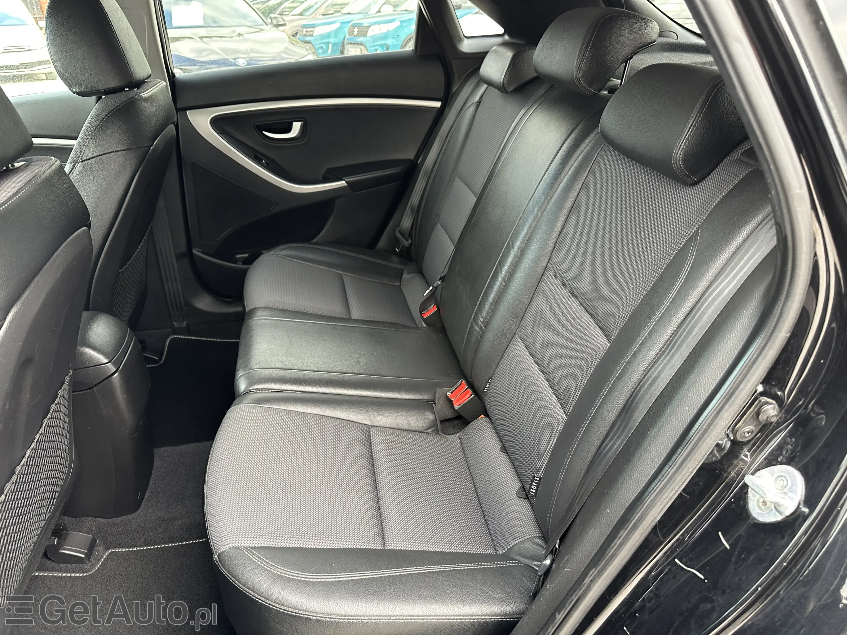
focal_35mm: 24
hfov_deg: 71.6
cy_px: 318
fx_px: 587
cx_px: 424
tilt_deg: -26.2
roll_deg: -0.2
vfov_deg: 56.8
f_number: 1.78
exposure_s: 1/71
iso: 250
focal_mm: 6.86
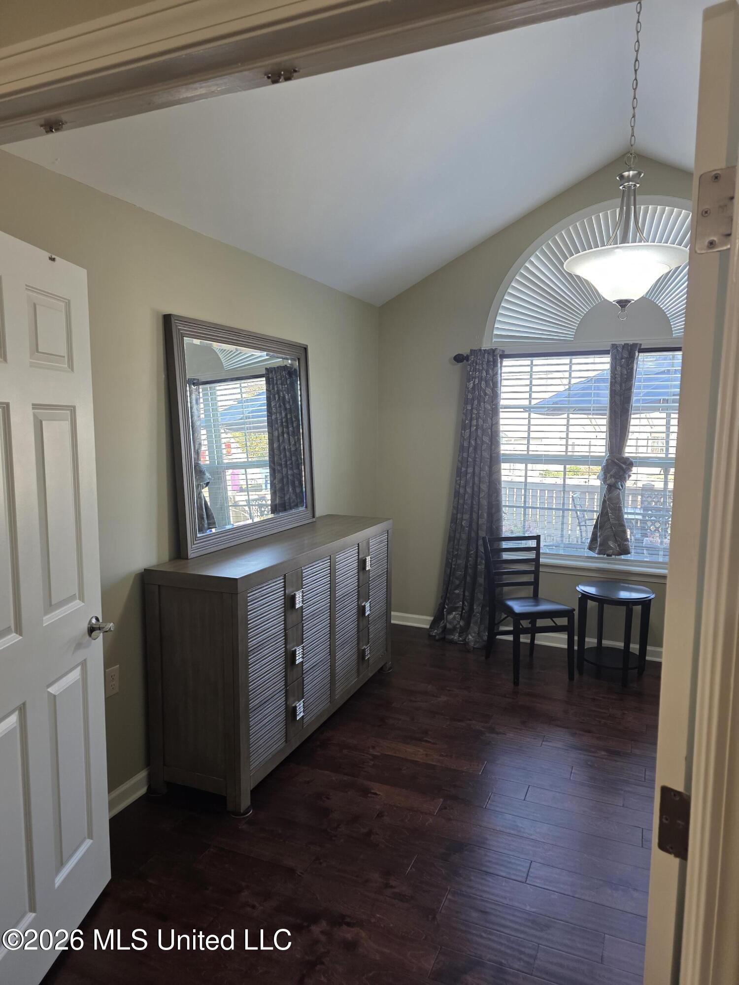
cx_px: 370
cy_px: 492
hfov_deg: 58.9
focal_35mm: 23
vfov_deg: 73.9
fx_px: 655
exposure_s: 1/120
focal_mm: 6.3
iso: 125
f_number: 1.7
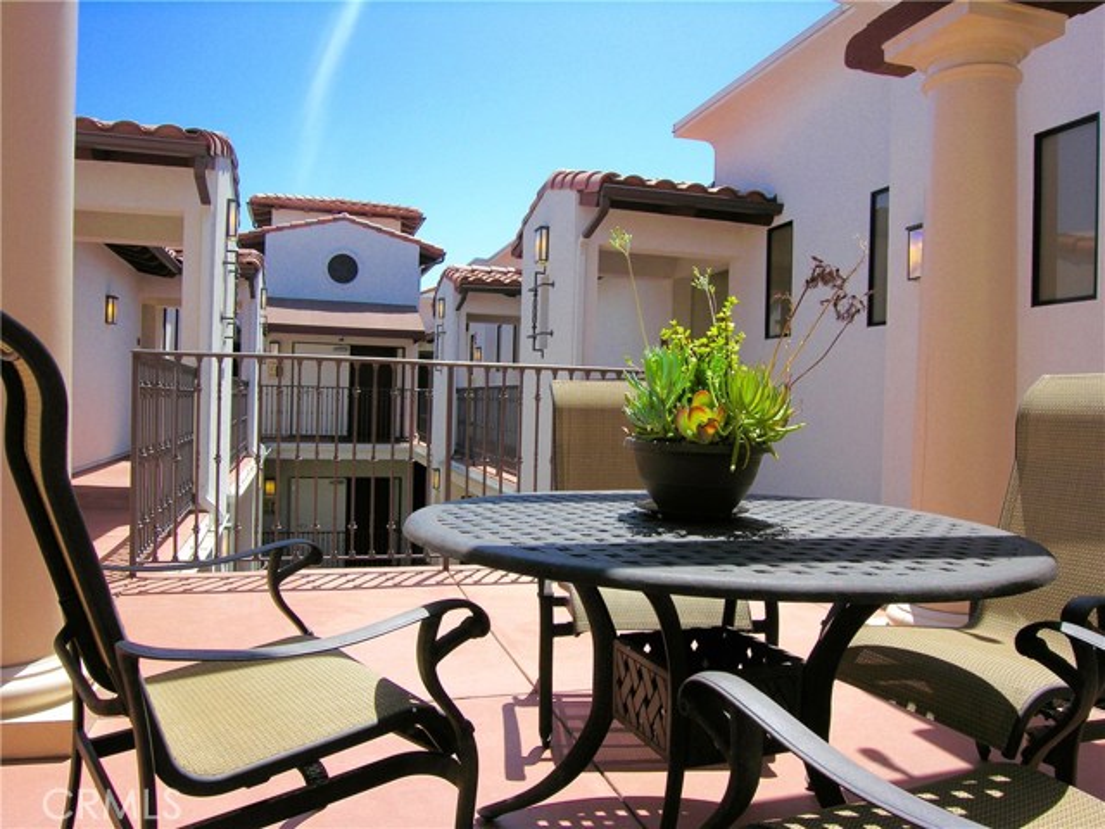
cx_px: 552
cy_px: 414
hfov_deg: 71.6
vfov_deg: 56.8
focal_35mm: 24
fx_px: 766
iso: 50
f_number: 5.7
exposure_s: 1/250
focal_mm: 6.1
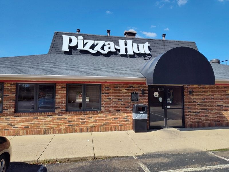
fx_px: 152
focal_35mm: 23
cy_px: 86
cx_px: 114
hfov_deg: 73.9
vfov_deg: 58.9
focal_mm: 5.56
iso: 100
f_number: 1.8
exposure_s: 1/2026
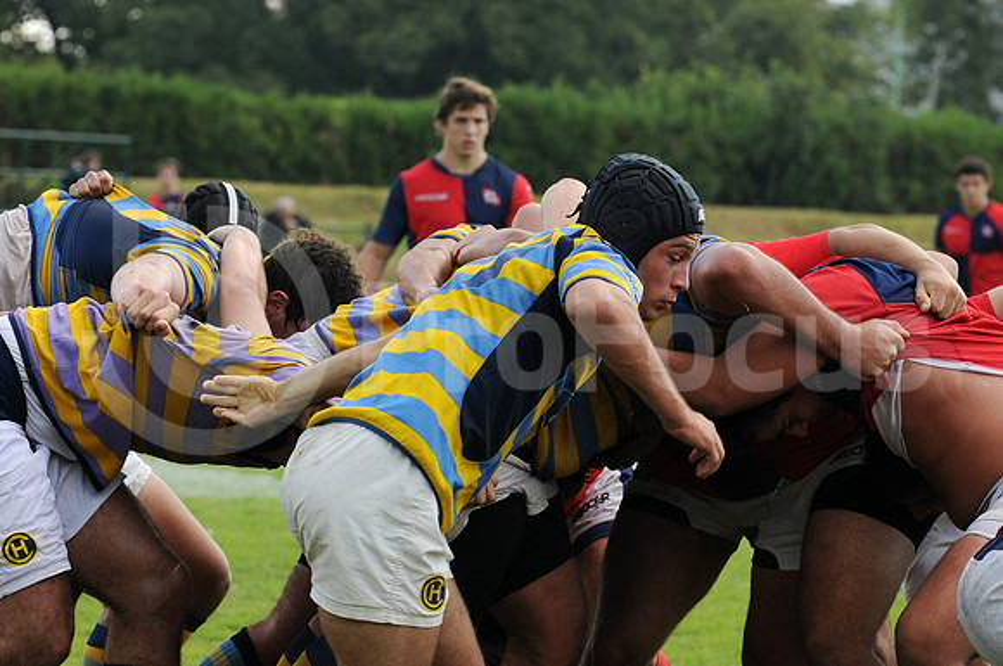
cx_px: 502
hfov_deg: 11.3
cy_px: 333
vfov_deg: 7.5
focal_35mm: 183
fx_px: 5091
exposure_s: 1/800
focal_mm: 122
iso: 400
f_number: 5.6
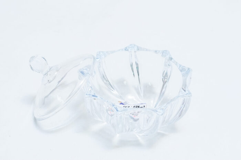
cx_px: 120
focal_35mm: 73
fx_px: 489
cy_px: 80
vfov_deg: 18.7
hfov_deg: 27.7
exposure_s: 1/125
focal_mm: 49
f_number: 10
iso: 2500
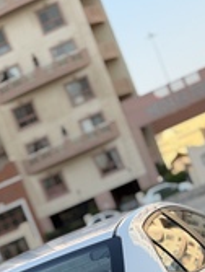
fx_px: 1030
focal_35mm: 131
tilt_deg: -5.0
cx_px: 55
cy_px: 335
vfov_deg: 14.5
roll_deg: +23.4
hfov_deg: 11.3
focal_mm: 6.76
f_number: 1.78
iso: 64
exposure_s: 1/1754
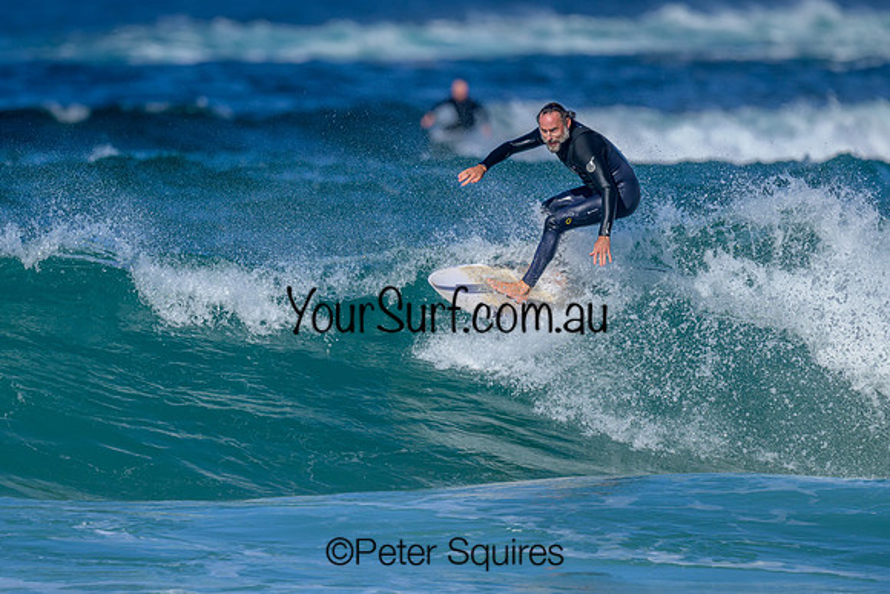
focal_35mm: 1103
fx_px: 27277
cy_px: 400
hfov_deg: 1.9
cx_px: 397
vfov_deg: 1.2
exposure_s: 1/2000
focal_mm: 800
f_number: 6.3
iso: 250
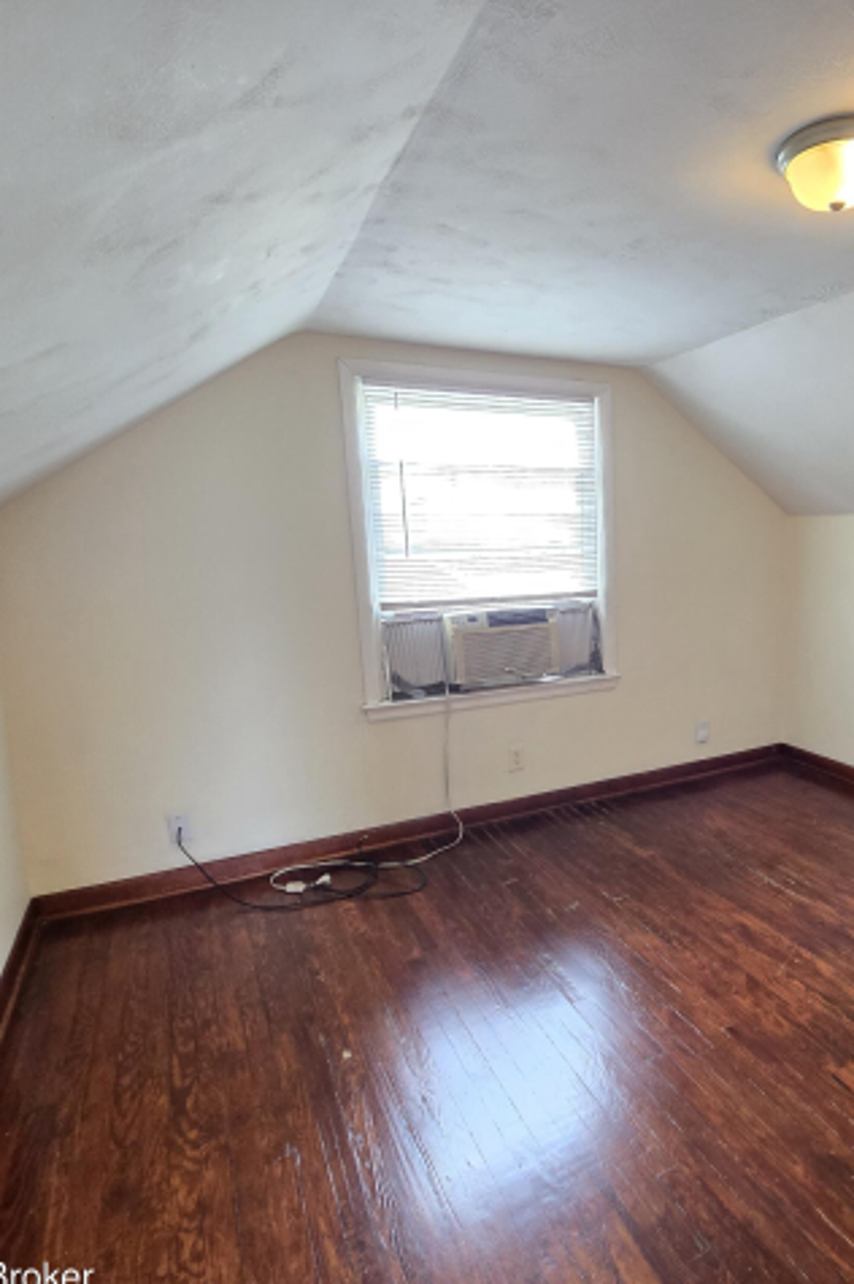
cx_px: 639
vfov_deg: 86.9
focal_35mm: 19
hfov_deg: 61.0
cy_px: 662
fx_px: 677
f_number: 2.2
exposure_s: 1/60
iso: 320
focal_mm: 2.2
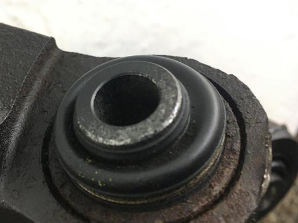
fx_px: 310
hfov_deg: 51.1
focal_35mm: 36
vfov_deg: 39.6
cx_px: 122
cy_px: 124
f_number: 2.2
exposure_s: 1/33
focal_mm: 4.15
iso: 32
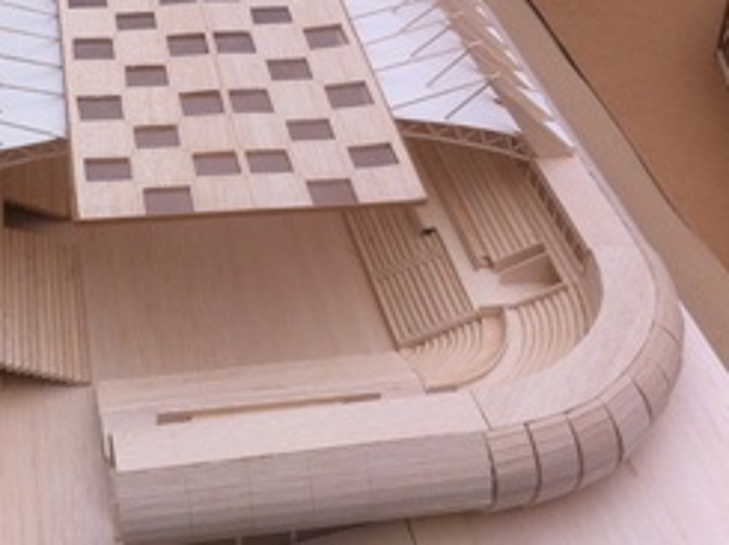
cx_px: 182
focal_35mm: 64
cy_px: 210
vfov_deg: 22.8
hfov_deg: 29.8
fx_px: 1346
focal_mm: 3.85
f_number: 2.8
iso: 80
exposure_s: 1/1207
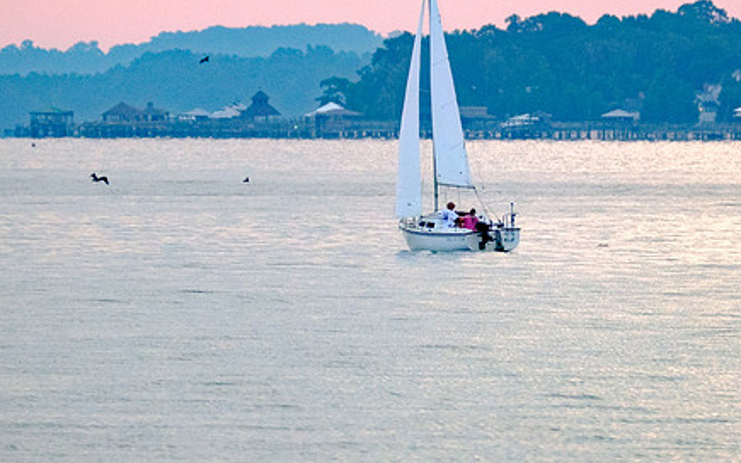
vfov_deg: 1.1
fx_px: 24843
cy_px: 248
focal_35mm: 1230
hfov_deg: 1.7
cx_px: 503
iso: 800
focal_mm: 400
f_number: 5.6
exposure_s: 1/250
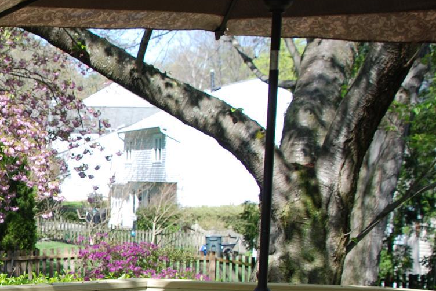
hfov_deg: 19.1
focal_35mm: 98
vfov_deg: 13.9
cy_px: 259
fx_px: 1188
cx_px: -141
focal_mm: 24
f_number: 6.3
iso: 100
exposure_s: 1/160
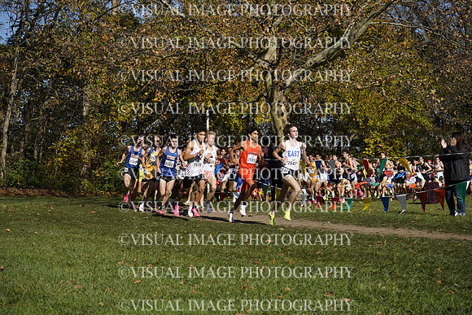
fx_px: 918
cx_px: 236
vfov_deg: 19.5
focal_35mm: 70
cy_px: 158
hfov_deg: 28.8
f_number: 8
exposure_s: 1/2500
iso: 800
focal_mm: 70
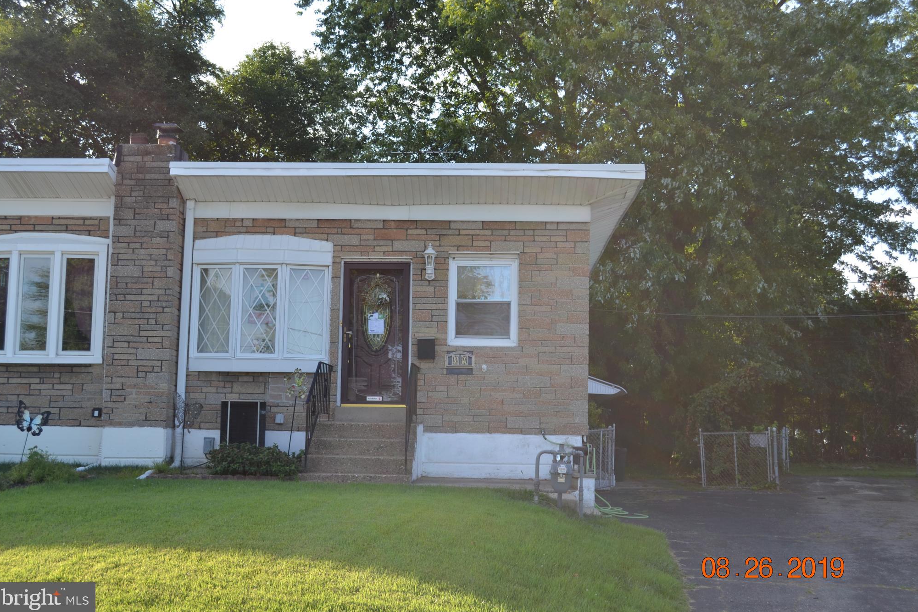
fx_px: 1135
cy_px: 303
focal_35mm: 45
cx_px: 463
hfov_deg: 44.0
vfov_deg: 30.2
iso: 100
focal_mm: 29
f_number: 6.3
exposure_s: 1/160
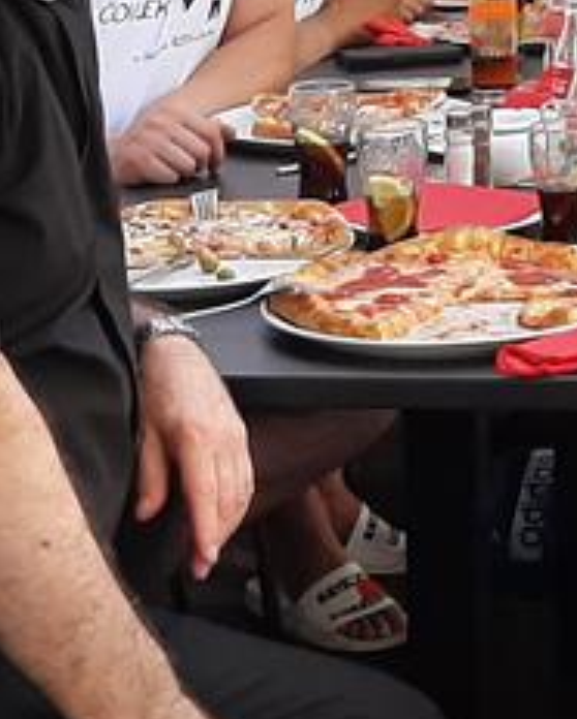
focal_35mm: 131
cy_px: -493
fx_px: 2793
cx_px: 667
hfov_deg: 11.6
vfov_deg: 13.5
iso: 40
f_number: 1.7
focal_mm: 3.93
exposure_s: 1/248
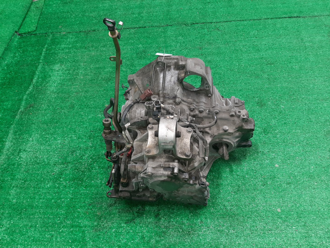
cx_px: 165
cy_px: 124
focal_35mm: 26
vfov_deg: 53.1
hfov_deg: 67.3
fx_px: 248
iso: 127
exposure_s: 1/50
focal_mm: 3.93
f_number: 1.7
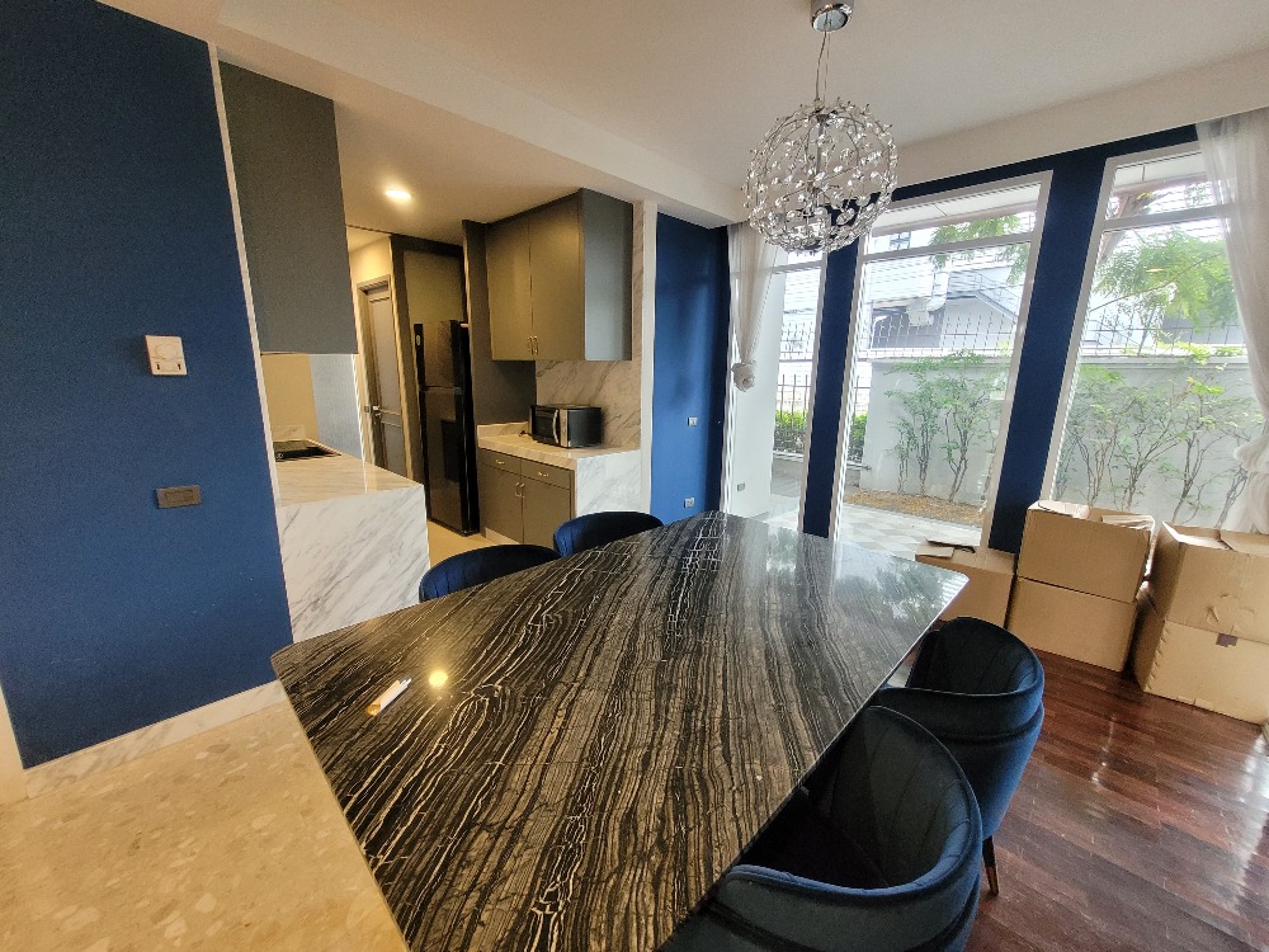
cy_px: 476
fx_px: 477
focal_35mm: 13
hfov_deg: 106.2
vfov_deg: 89.9
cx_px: 634
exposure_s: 1/50
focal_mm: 1.74
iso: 400
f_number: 2.2
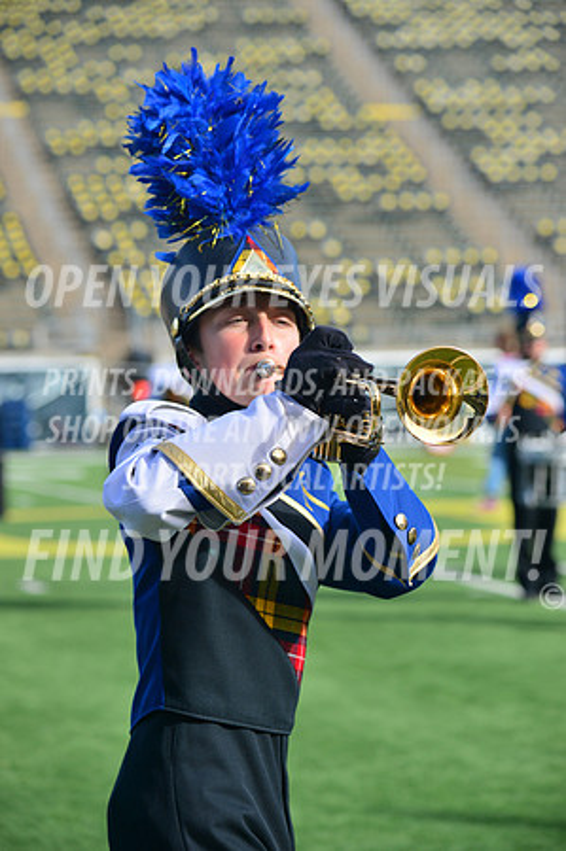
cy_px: 426
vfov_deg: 15.8
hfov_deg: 10.5
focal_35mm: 130
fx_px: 3073
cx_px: 283
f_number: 5.6
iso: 125
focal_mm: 130
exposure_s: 1/800
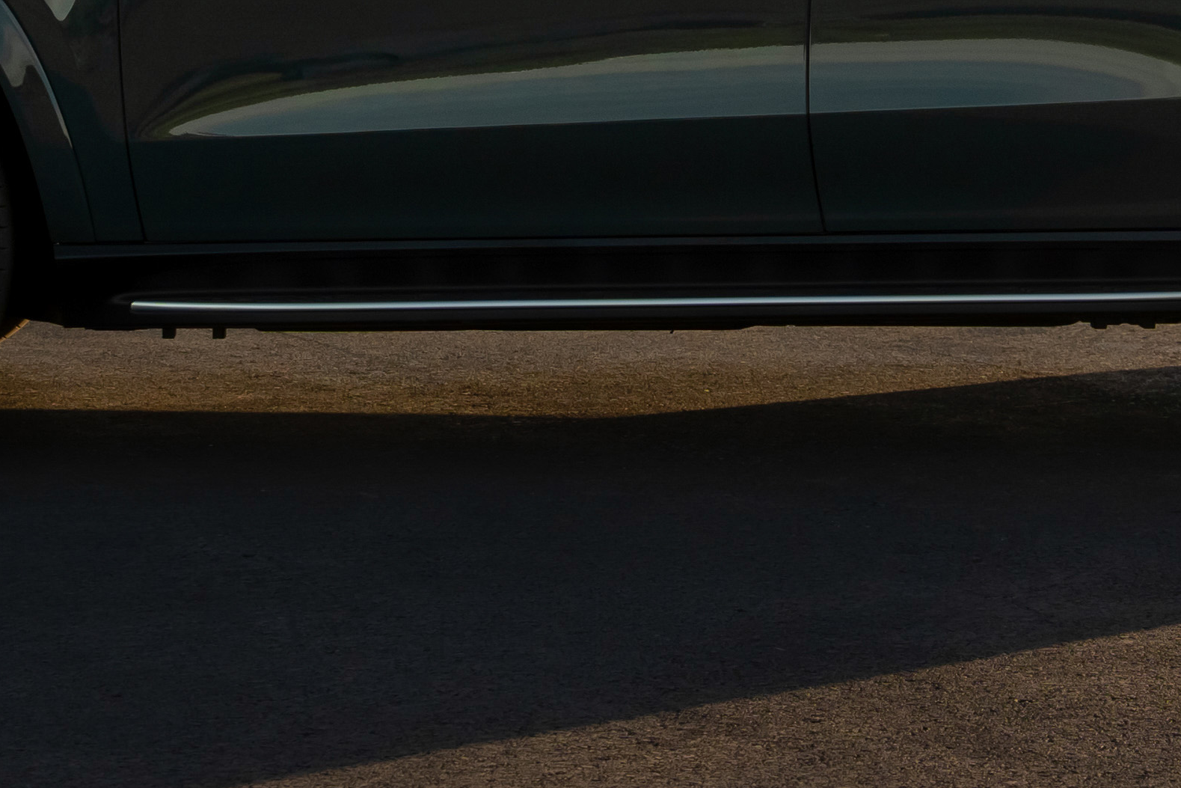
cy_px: -114
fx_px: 4363
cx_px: 733
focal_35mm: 133
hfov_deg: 15.4
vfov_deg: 10.2
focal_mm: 35
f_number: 5
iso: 100
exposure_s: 1/250
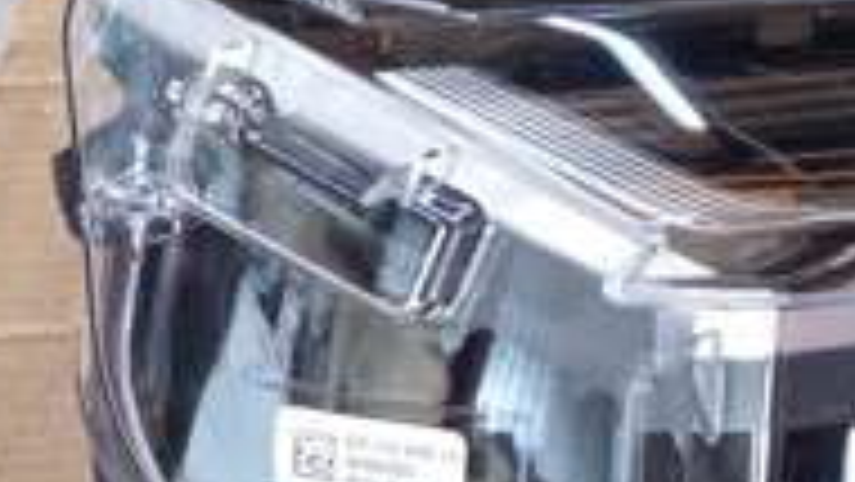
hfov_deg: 19.9
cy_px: 149
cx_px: 1377
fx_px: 1996
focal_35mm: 88
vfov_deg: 13.7
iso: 356
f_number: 1.7
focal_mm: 5.24
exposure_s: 1/33.3
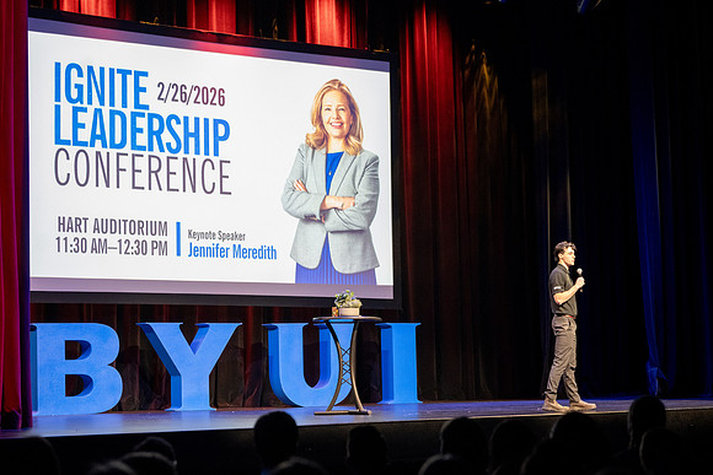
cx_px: 354
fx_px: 1417
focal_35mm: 72
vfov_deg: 19.1
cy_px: 241
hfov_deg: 28.2
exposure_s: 1/200
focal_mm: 70
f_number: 3.2
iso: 3200
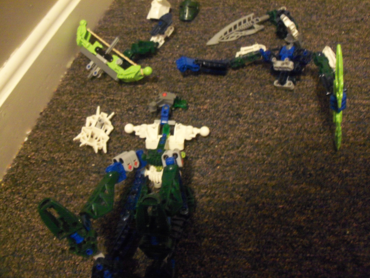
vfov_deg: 40.7
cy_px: 139
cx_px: 185
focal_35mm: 35
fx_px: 374
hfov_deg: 52.6
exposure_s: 1/2
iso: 400
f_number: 3
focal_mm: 6.3
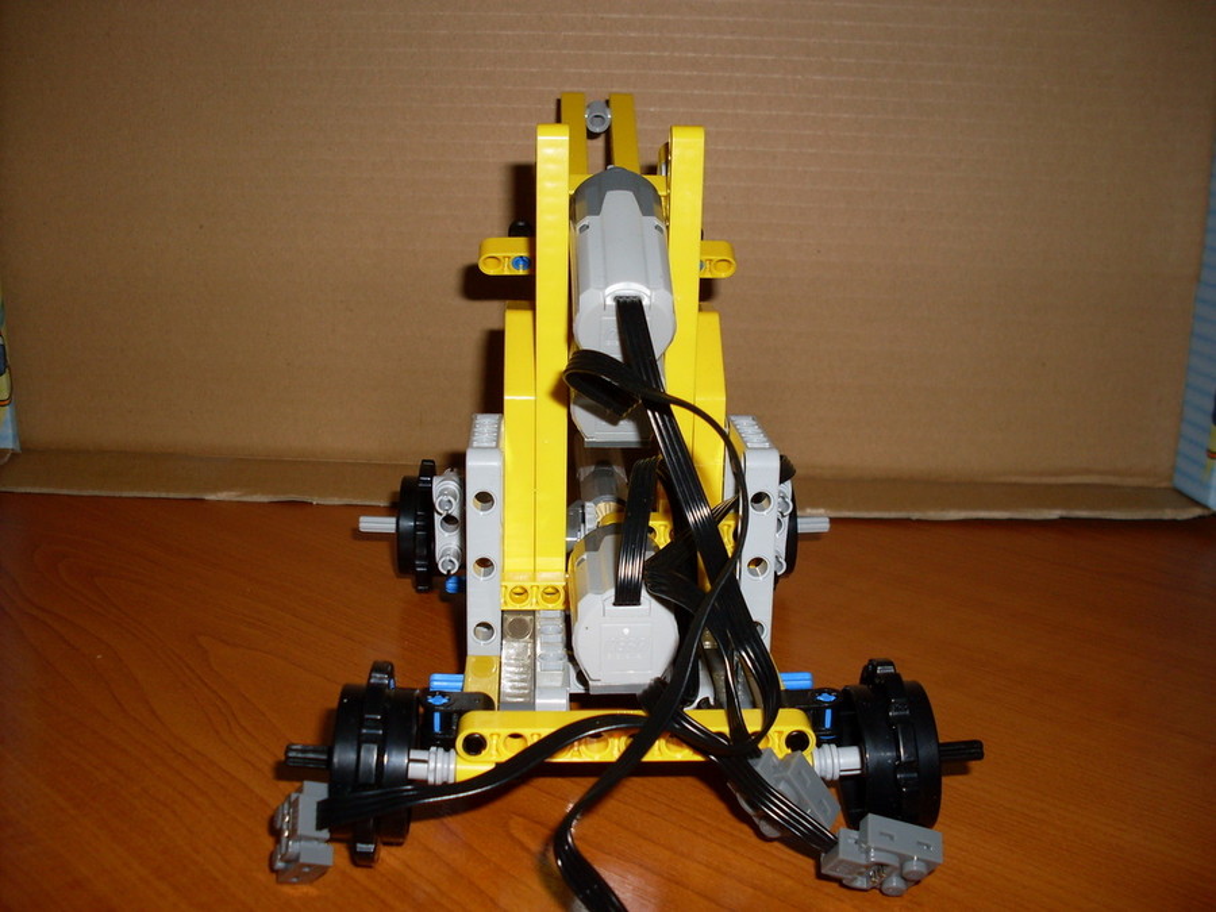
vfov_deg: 37.7
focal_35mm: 38
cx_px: 608
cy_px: 456
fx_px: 1335
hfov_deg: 49.0
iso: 100
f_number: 2.8
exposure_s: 1/45
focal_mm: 6.3
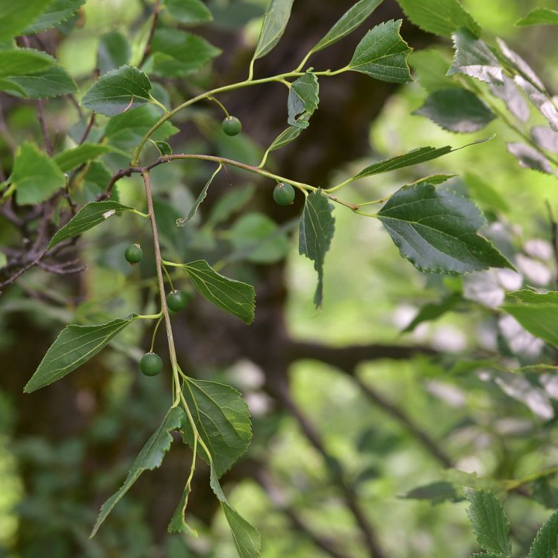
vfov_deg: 23.3
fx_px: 1350
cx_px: 143
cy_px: 246
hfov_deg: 23.1
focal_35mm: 74
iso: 320
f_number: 5.6
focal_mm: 50
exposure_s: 1/125
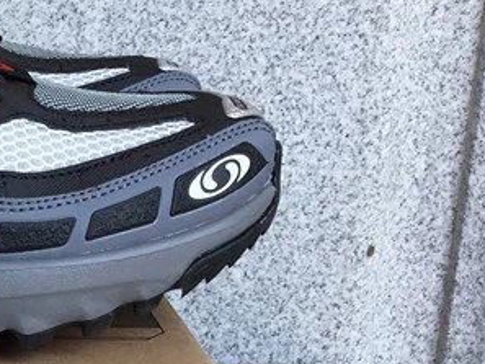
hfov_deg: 18.8
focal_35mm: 94
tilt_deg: -16.8
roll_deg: +0.8
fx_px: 1318
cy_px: 277
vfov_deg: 15.7
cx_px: -202
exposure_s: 1/270
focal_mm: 3.3
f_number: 2.4
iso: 25
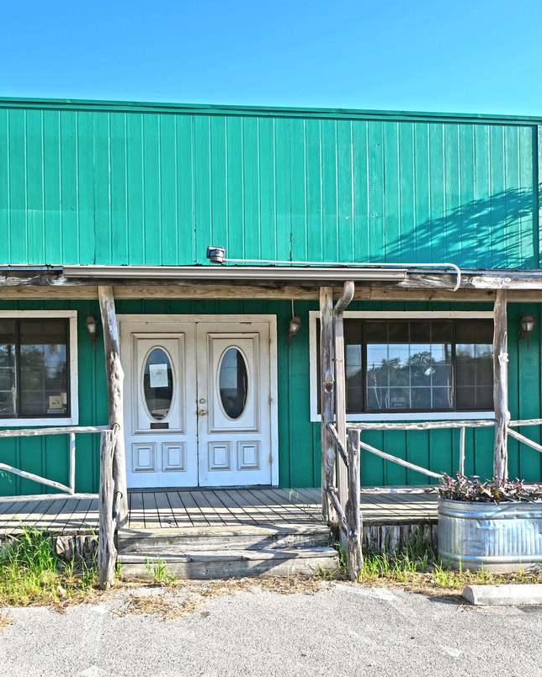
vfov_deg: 52.5
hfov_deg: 43.0
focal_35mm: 34
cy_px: 403
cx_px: 203
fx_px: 682
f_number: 6.3
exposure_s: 1/160
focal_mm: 12
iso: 64
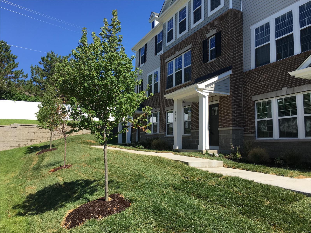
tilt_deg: +6.8
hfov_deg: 61.7
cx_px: 156
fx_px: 261
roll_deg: -0.2
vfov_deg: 48.2
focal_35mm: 29
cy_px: 116
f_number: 2.2
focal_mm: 4.15
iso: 25
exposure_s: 1/1148
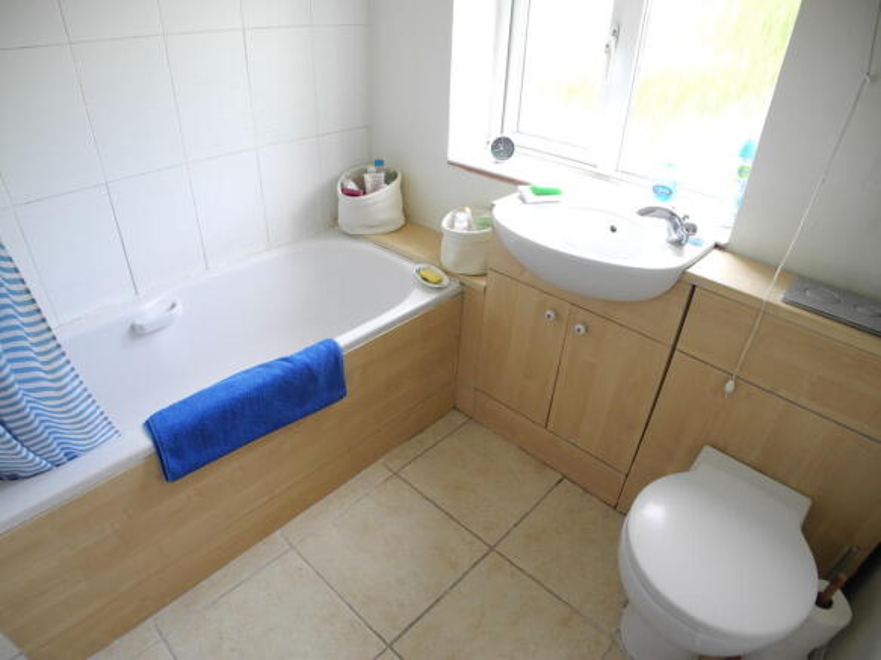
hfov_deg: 63.5
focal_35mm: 28
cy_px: 330
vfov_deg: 49.7
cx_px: 440
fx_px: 712
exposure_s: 1/30
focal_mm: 6
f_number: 2.8
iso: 104
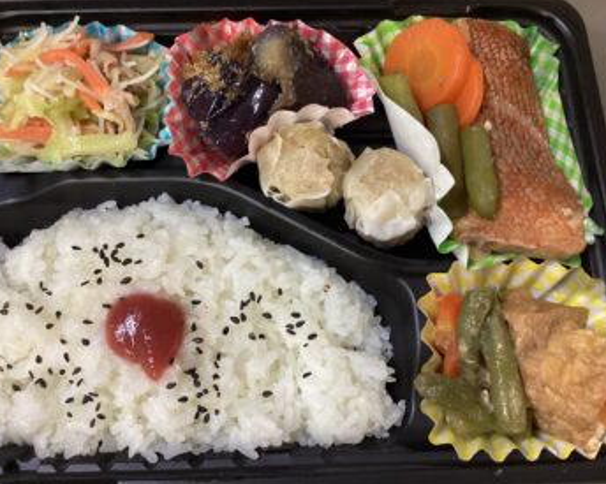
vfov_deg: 44.5
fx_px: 592
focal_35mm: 33
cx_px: 288
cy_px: 238
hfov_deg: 54.2
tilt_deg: -73.0
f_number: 2.4
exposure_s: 1/60
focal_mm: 3.3
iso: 250
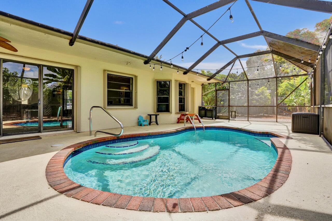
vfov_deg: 73.7
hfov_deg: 96.7
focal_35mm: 16
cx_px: 166
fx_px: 148
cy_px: 110
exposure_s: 1/1000
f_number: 8
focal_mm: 16
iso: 800
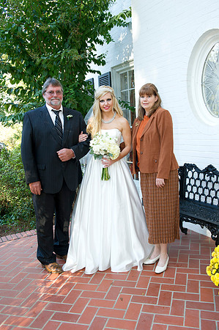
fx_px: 311
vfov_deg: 55.8
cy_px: 165
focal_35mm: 34
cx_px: 110
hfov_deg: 38.8
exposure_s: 1/100
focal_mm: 34
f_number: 5.6
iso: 500
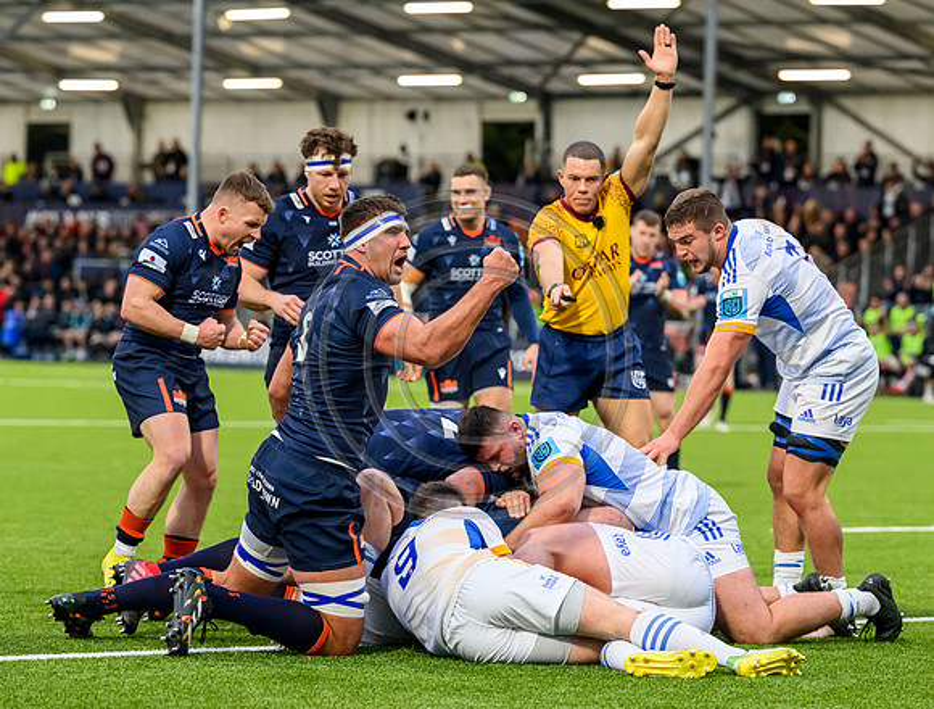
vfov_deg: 8.5
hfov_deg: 11.2
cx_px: 445
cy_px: 396
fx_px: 4765
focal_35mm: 176
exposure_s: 1/1000
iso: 4000
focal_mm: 135
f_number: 4
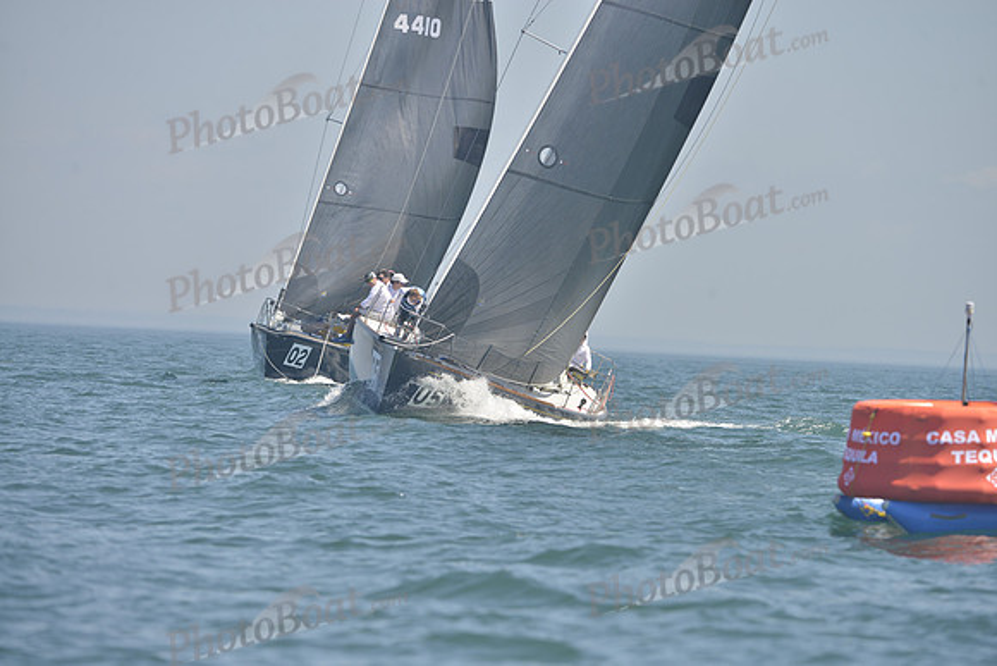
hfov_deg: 9.4
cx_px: 498
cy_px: 333
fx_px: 6094
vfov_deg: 6.2
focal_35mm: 220
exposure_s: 1/1000
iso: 280
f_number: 7.1
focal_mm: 220
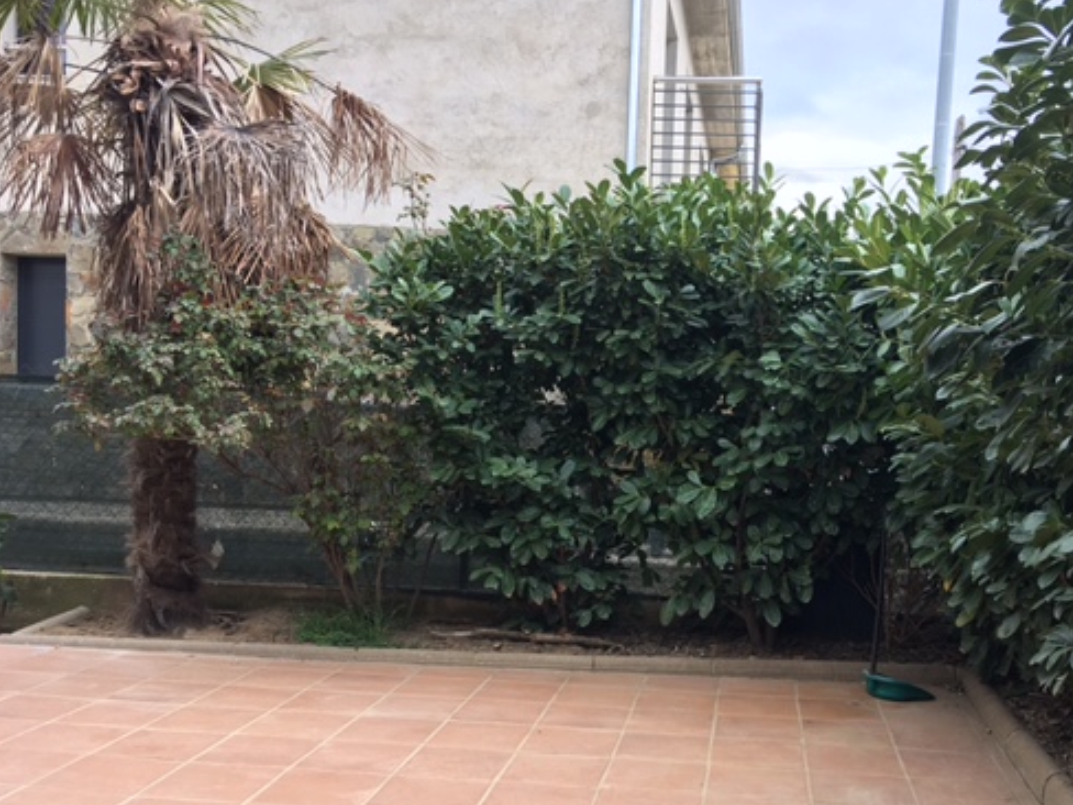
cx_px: 657
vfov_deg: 37.6
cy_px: 486
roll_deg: -1.2
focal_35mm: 38
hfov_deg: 48.6
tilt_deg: -3.6
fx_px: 1178
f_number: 2.2
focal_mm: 4.15
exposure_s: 1/285
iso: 25
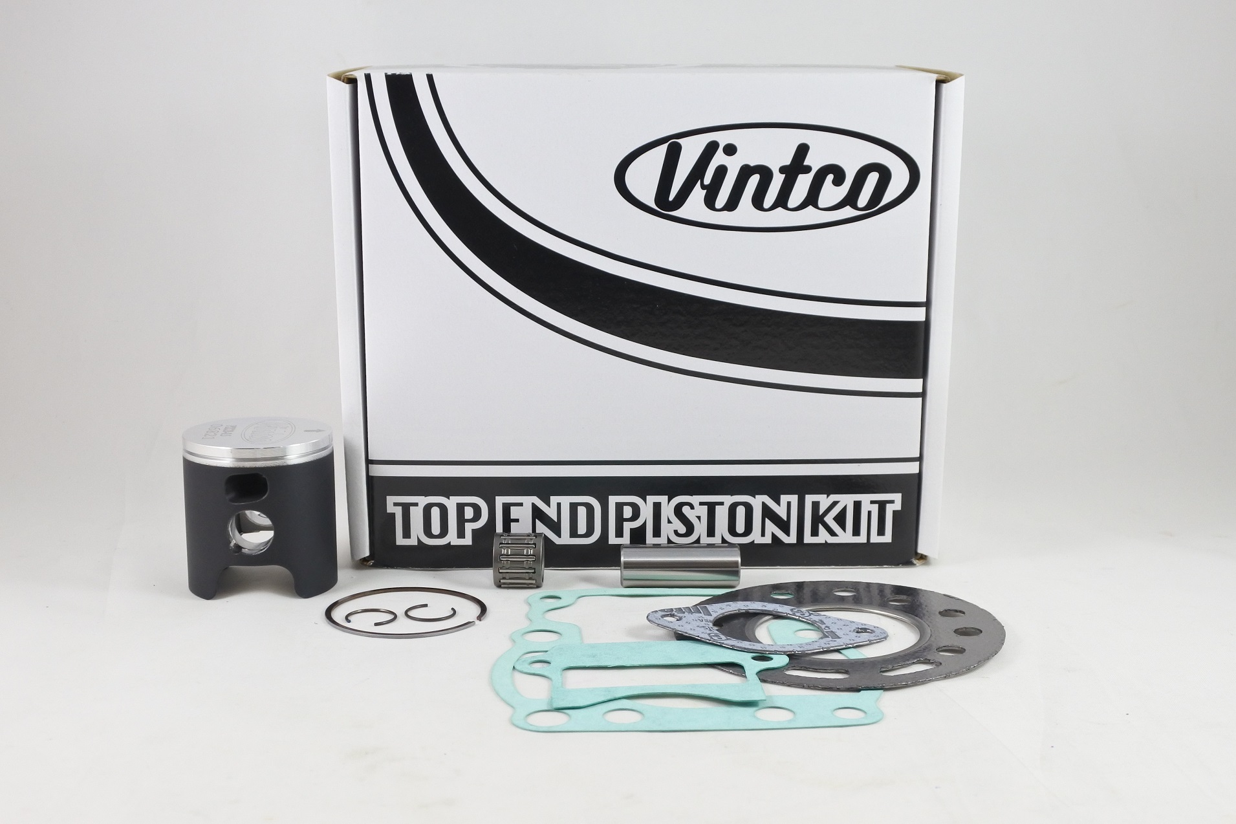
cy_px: 412
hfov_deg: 47.4
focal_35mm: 41
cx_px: 618
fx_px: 1408
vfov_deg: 32.6
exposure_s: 1/125
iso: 500
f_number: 4.2
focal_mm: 15.3
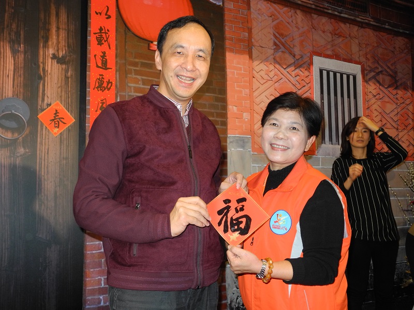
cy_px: 155
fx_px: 454
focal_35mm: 38
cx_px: 207
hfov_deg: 49.0
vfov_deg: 37.7
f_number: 3.2
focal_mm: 8.1
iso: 200
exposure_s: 1/30
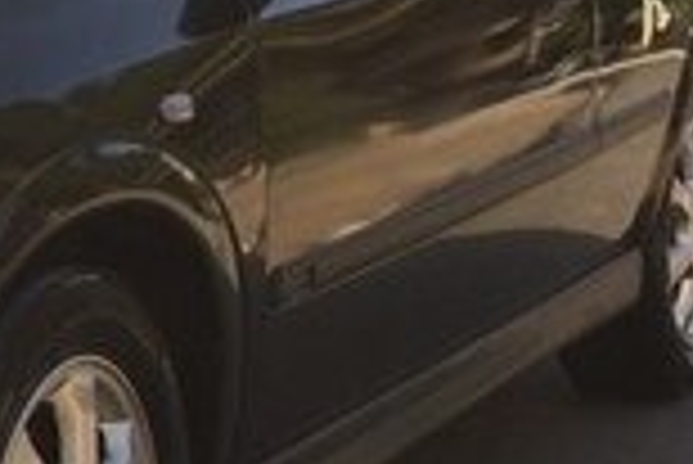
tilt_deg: -6.7
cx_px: -486
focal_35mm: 129
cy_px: 218
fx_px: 2486
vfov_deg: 10.7
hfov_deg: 14.3
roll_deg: -5.9
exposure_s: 1/578
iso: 32
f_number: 2.2
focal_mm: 4.15
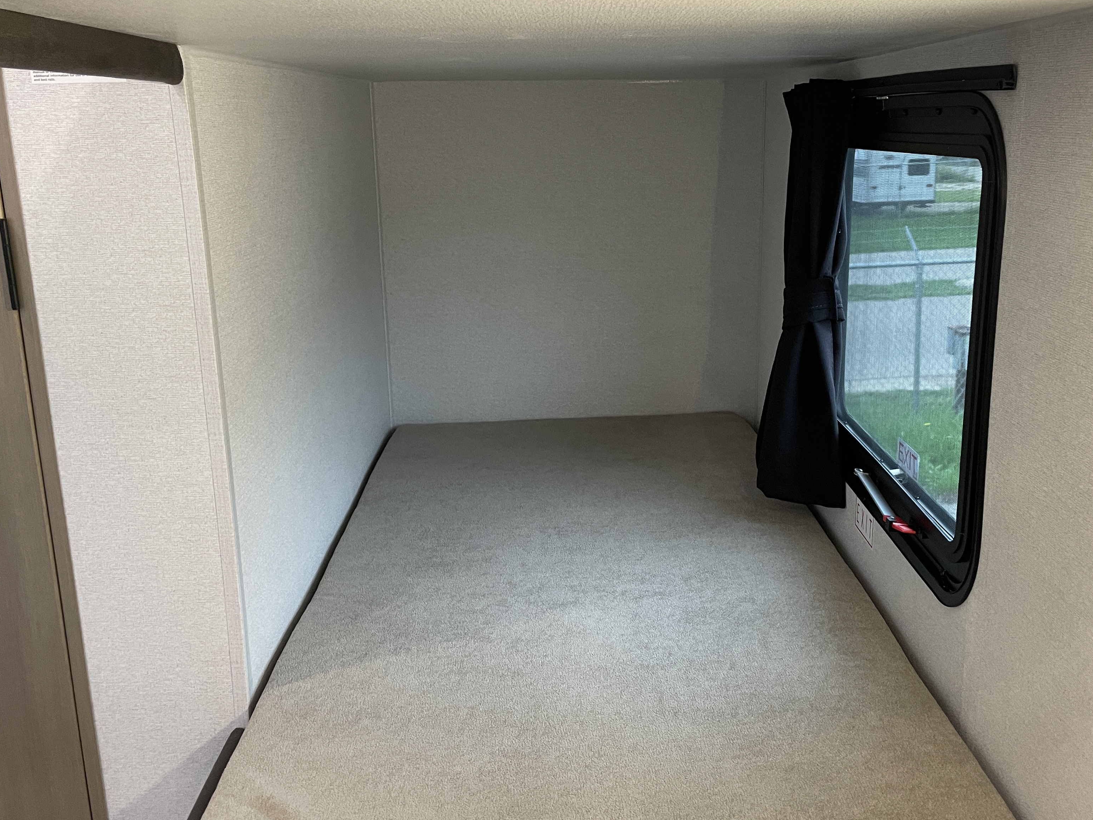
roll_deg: +0.9
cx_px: 621
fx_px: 1074
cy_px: 406
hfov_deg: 53.8
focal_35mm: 34
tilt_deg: -12.5
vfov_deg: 41.8
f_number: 1.6
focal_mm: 4.2
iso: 160
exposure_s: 1/60
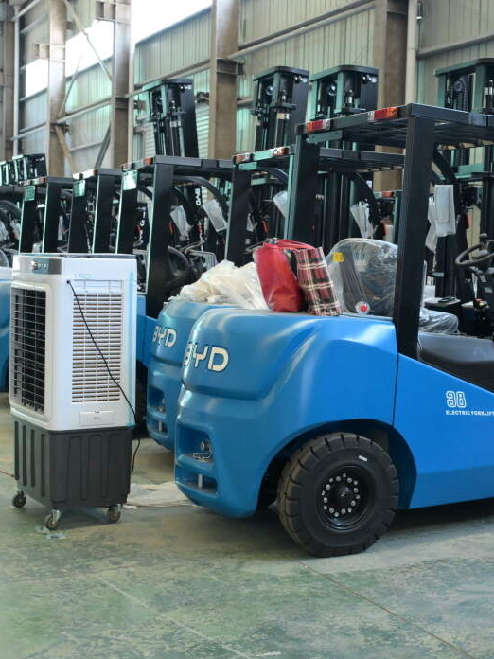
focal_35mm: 53
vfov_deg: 36.2
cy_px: 334
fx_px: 1008
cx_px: 410
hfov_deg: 26.9
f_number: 4
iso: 3200
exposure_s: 1/400
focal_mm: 24
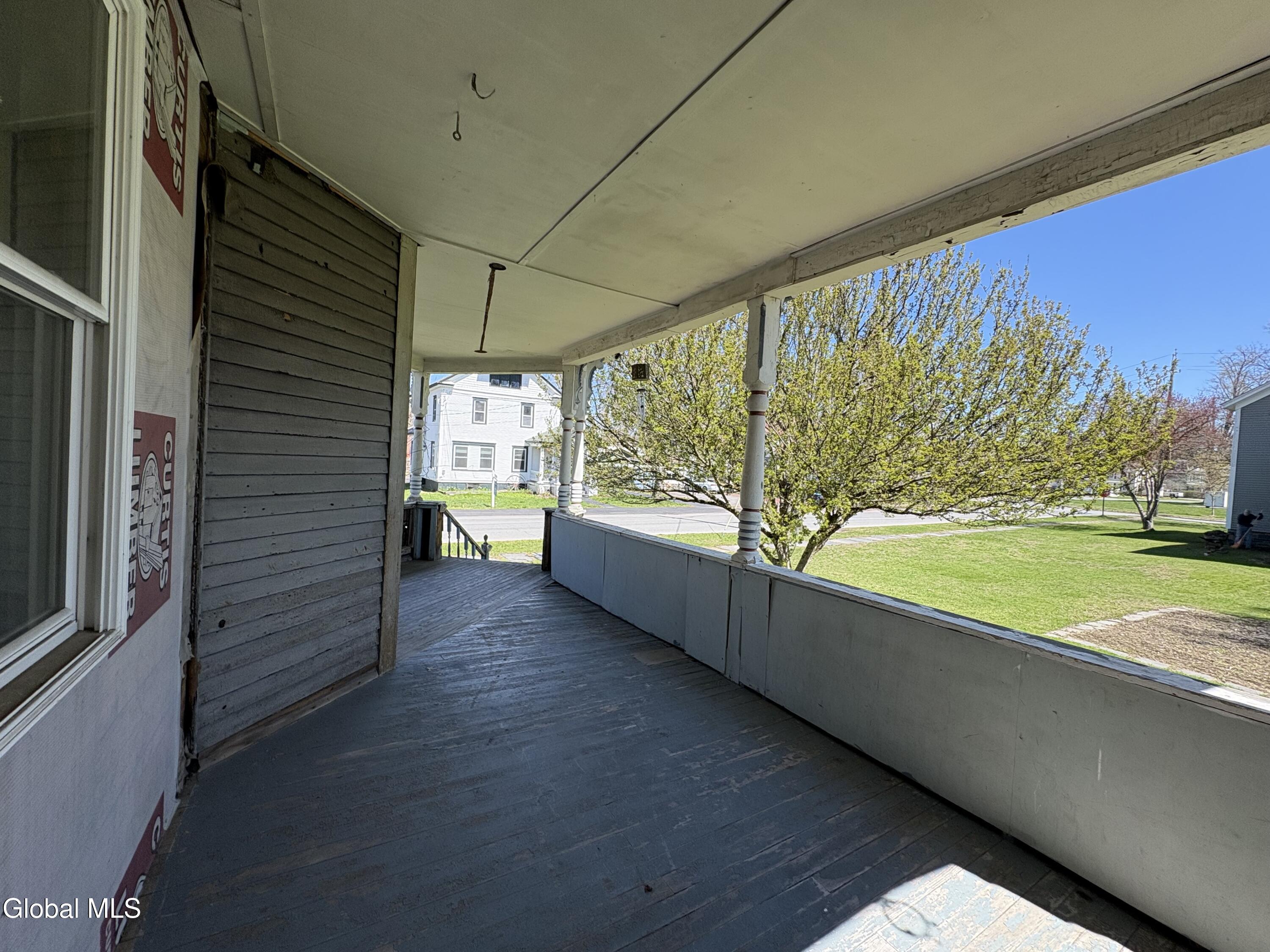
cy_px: 476
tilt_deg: -1.6
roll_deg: -2.5
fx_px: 514
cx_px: 635
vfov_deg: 85.7
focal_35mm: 14
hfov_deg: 102.1
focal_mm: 2.22
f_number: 2.2
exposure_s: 1/868
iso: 64
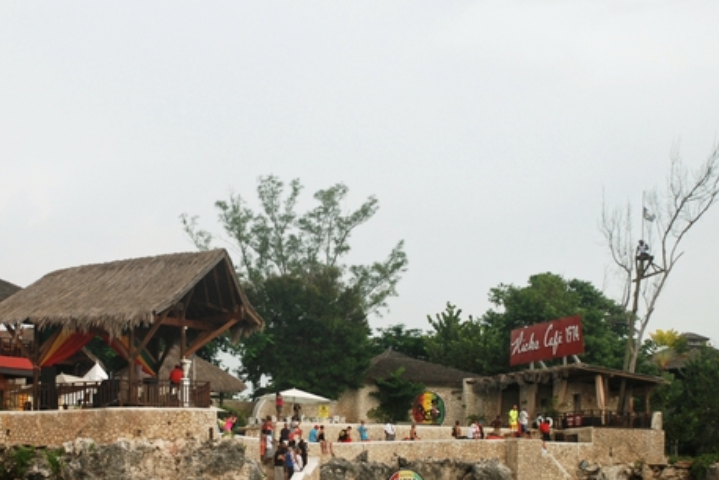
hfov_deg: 17.3
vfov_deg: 11.6
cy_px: 340
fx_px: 2358
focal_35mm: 118
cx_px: 268
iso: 200
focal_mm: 48
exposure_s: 1/250
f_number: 4.8
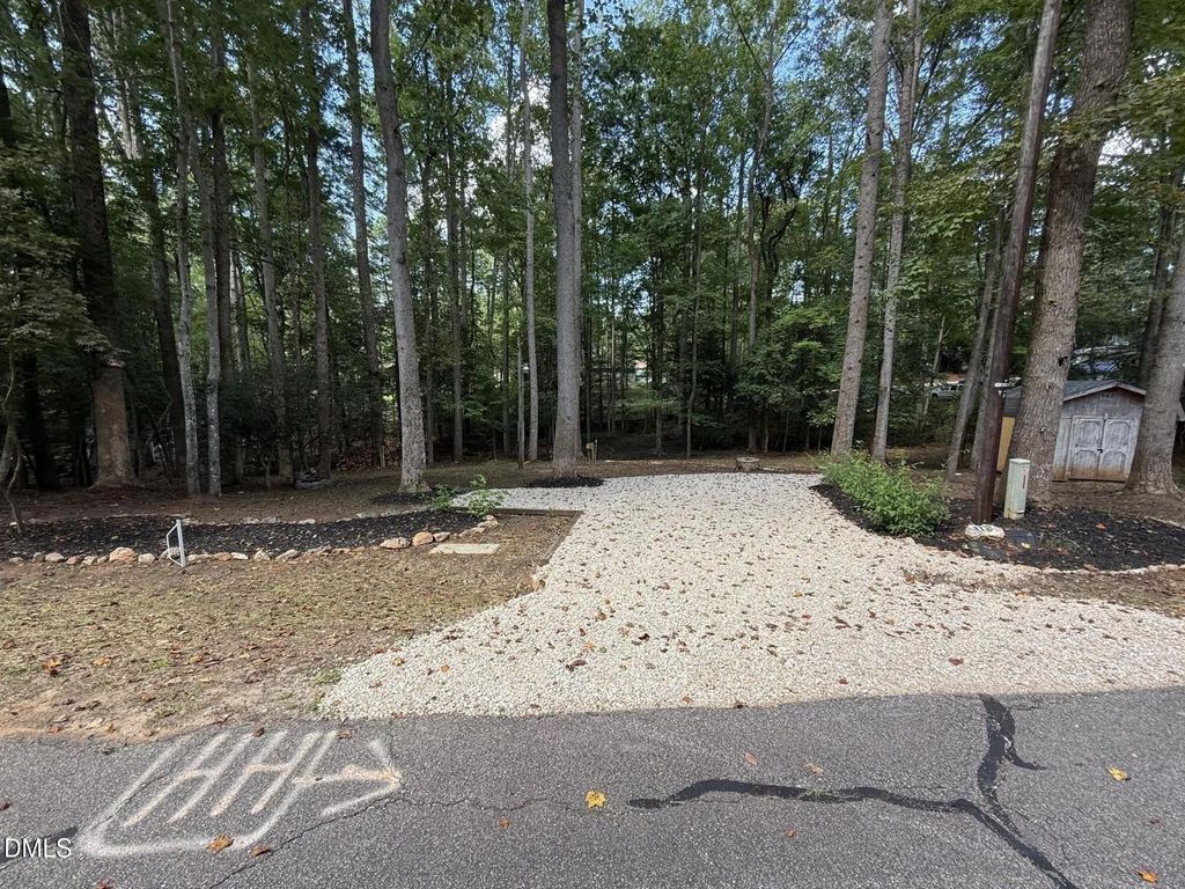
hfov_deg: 102.1
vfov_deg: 85.7
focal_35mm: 14
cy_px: 444
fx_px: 479
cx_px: 592
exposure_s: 1/141
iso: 50
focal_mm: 2.22
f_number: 2.2
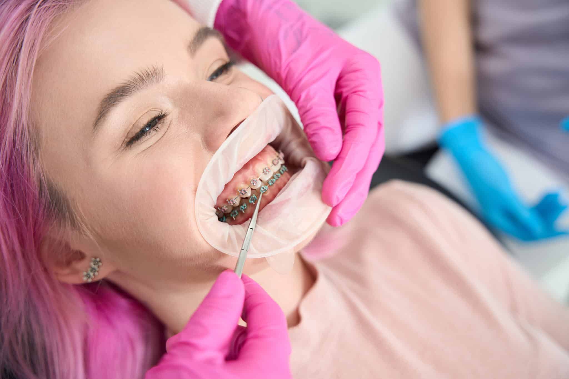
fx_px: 650
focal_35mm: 41
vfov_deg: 32.5
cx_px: 284
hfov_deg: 47.3
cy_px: 190
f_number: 3.2
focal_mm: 41.1
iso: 100
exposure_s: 1/250
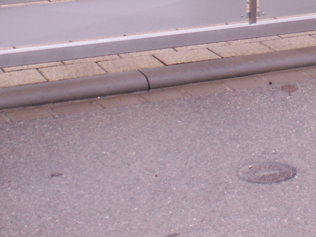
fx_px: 1278
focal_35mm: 140
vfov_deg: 10.4
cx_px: 326
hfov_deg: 13.9
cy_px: -43
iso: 50
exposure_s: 1/50
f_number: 3.2
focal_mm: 8.98
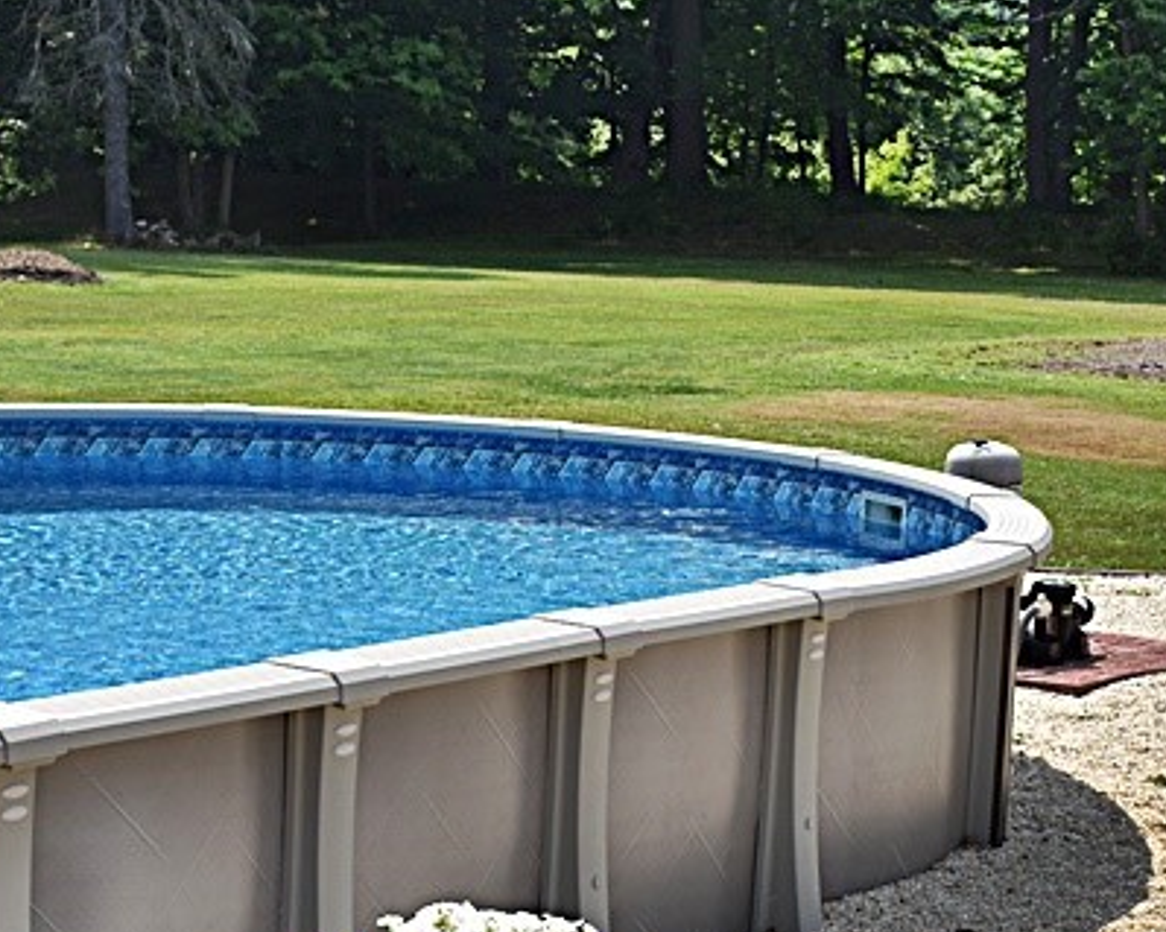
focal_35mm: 94
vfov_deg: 16.3
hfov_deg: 20.2
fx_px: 3243
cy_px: 571
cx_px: 894
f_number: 11
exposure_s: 1/200
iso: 100
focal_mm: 26
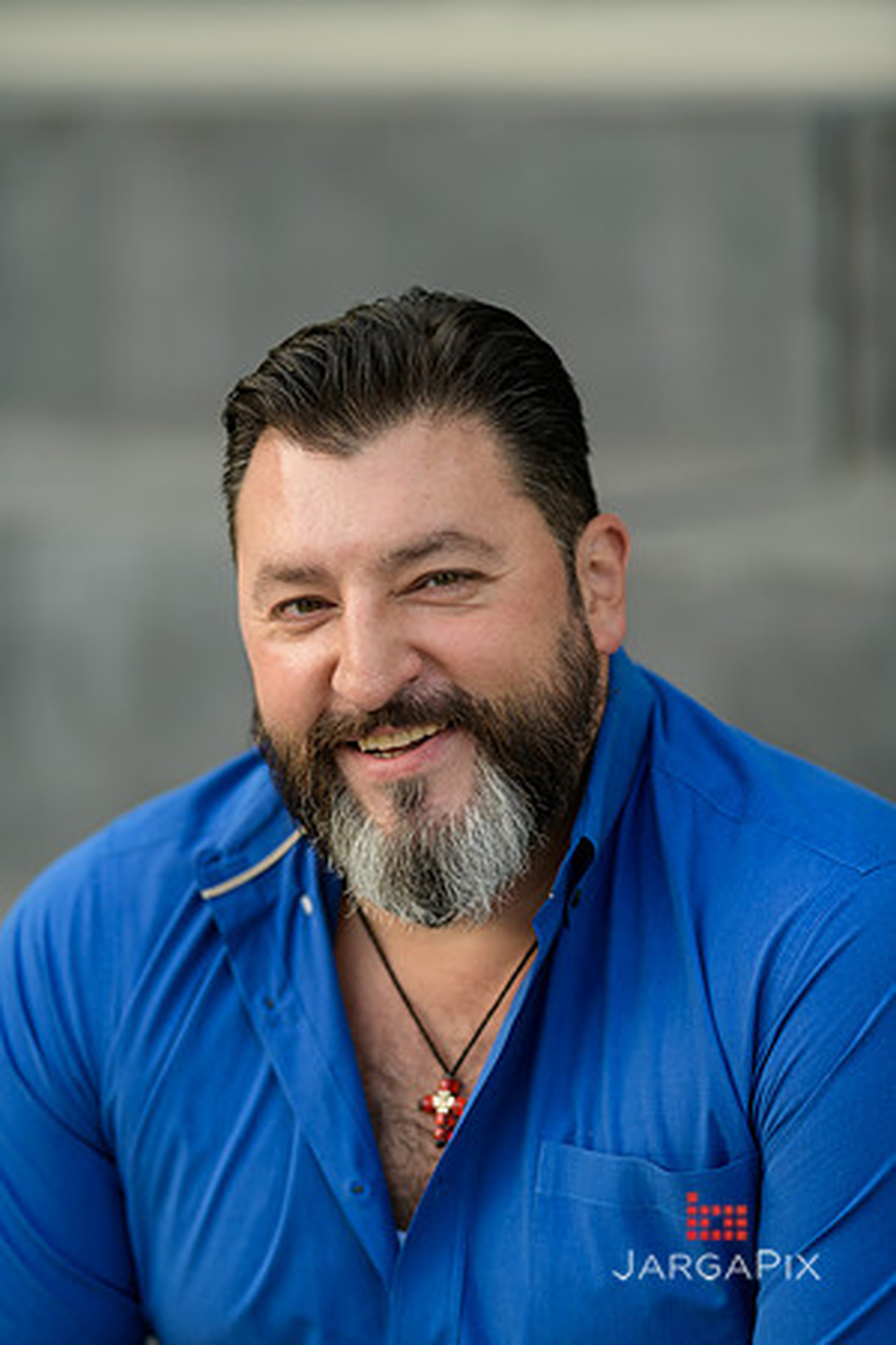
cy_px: 672
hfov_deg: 10.2
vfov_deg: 15.2
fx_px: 5040
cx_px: 448
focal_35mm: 135
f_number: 2
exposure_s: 1/250
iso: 200
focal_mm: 135
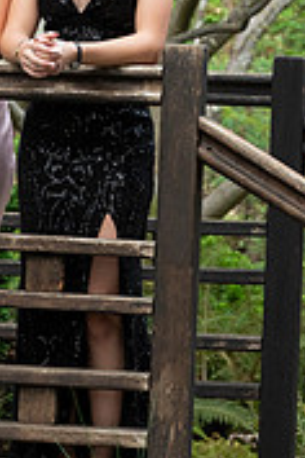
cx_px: 28
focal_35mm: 267
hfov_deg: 5.1
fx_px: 3393
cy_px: 31
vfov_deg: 7.7
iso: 1250
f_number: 6.3
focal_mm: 105
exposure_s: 1/640
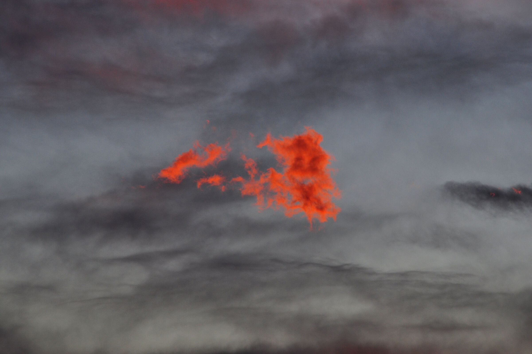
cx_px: 266
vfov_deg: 4.6
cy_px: 177
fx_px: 4428
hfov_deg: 6.9
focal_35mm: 300
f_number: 11
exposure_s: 1/160
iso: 200
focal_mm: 200
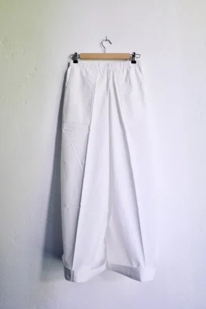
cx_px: 103
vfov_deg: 65.5
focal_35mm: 28
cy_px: 154
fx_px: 240
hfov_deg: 46.4
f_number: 2.8
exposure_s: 1/40
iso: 100
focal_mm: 18.3
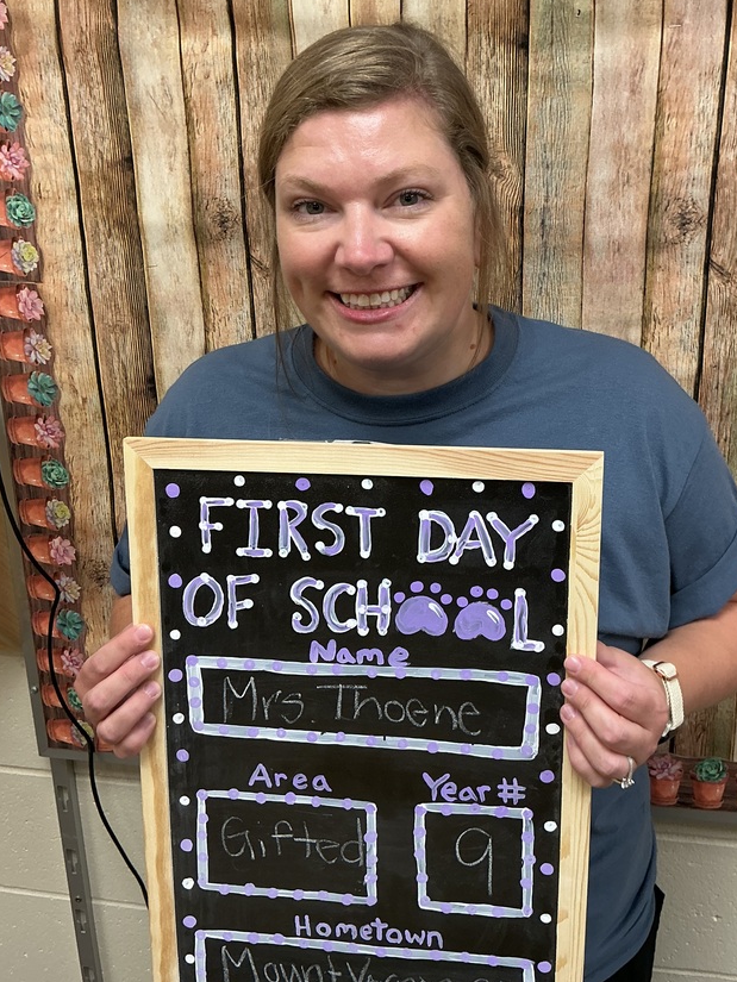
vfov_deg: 51.3
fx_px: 1022
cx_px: 427
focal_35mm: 36
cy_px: 461
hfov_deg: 39.6
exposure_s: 1/60
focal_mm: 3
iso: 50
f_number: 1.8
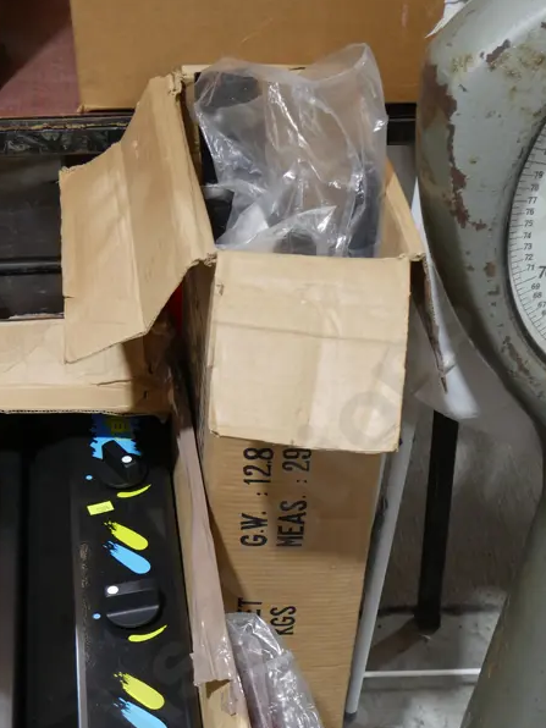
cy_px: 566
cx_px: 258
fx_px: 1157
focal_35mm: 55
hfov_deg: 26.6
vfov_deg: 34.1
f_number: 4
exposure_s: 1/60
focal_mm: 16
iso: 400
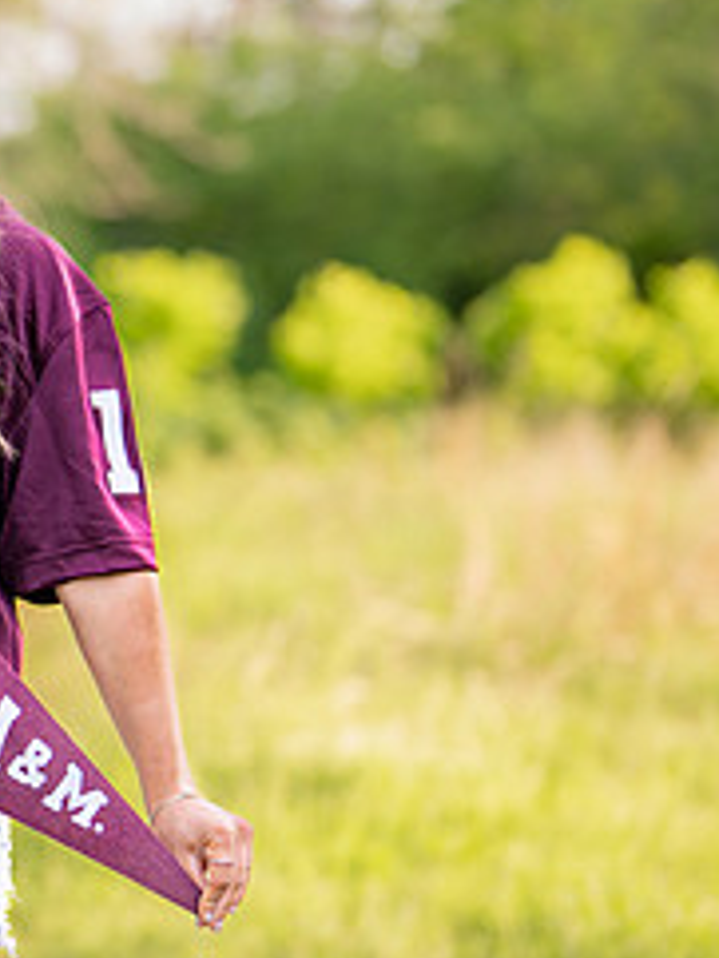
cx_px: -154
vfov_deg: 12.0
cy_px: 453
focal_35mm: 165
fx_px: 4566
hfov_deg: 8.9
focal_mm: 50
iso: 200
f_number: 1.2
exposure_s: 1/1250
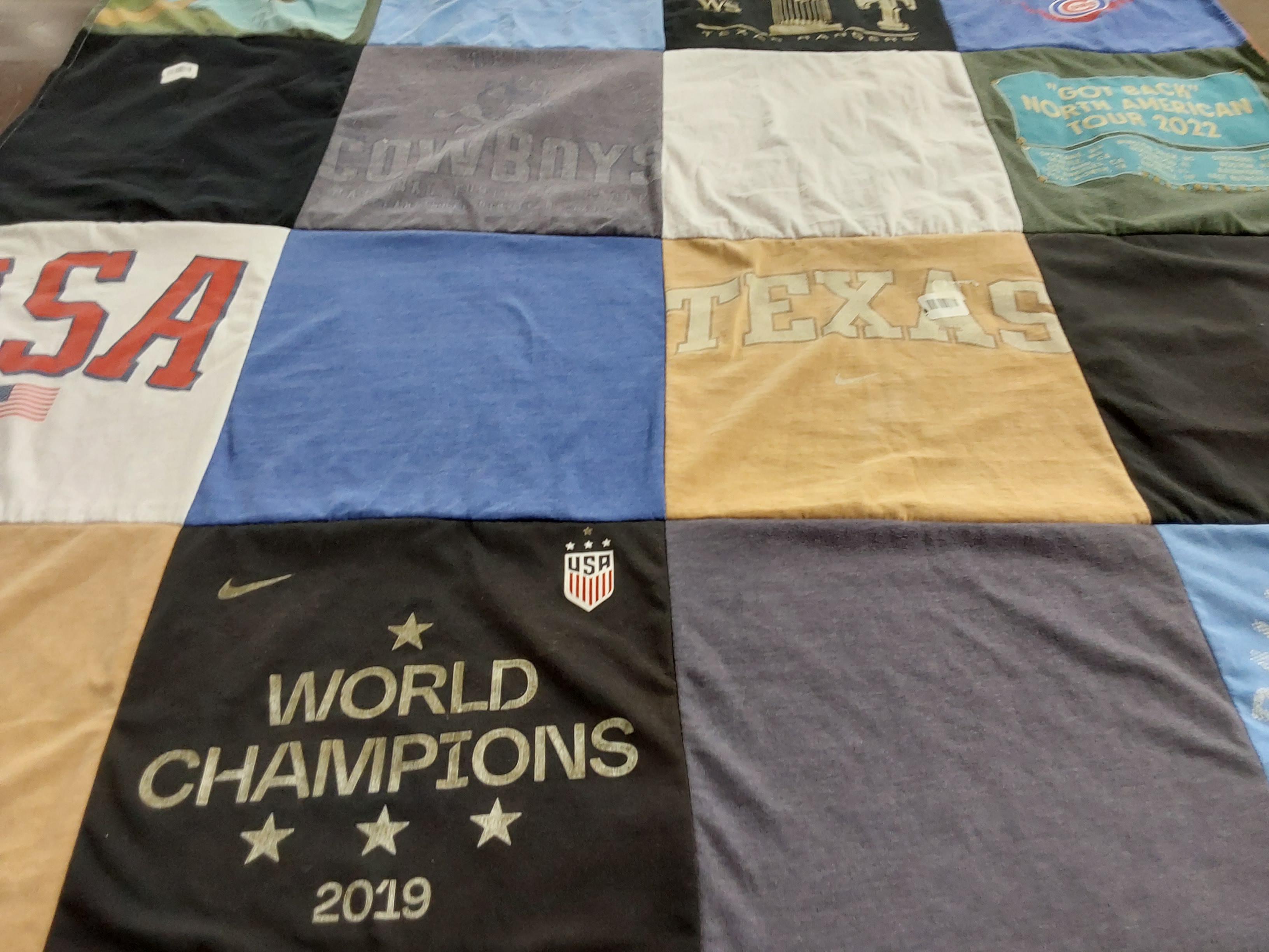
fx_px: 1026
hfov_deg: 63.4
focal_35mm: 28
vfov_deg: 49.7
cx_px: 634
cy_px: 476
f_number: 1.9
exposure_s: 1/50
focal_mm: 2.91
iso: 125
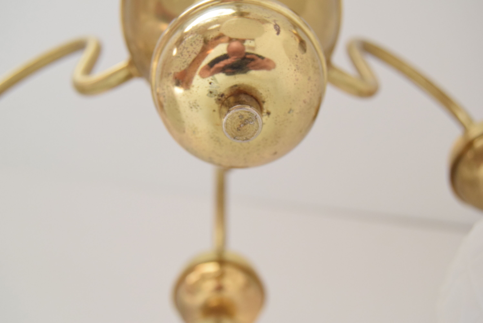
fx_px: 644
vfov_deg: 28.1
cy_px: 162
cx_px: 242
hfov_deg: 41.1
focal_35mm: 48
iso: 1600
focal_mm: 32
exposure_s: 1/160
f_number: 6.3
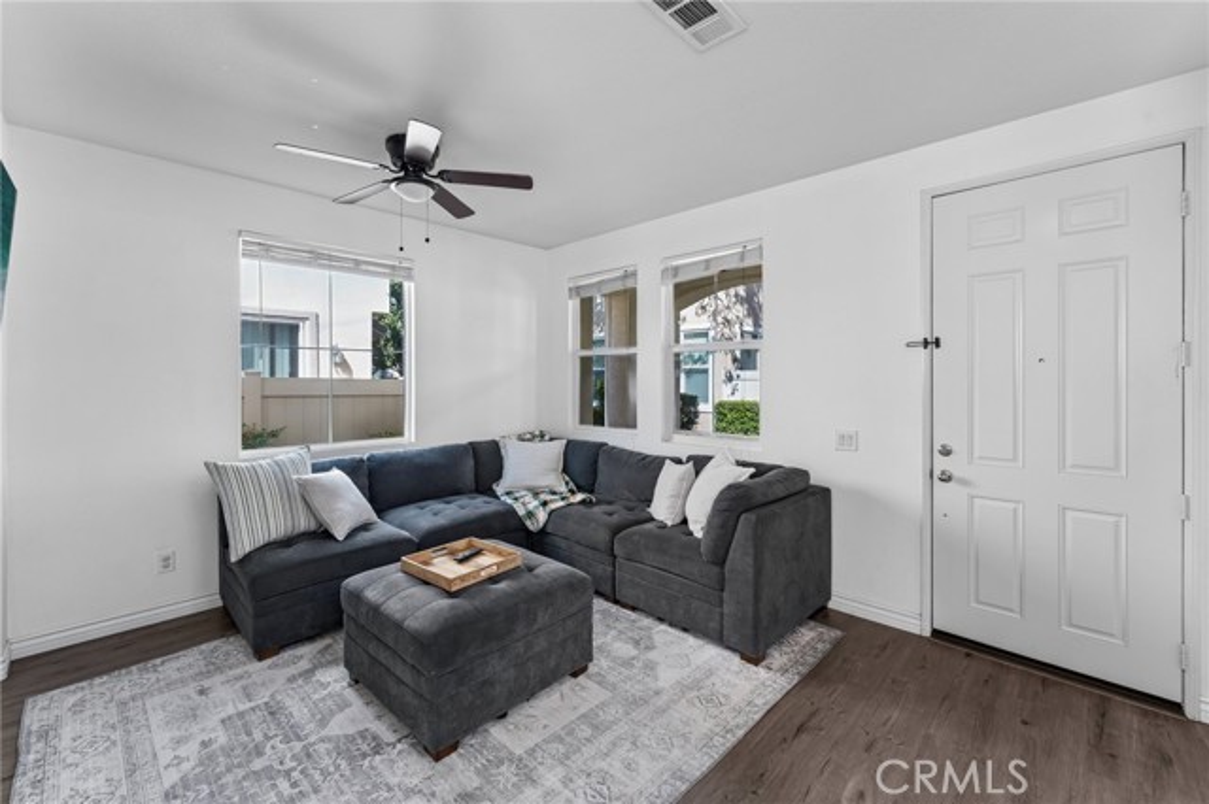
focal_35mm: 14
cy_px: 402
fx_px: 470
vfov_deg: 81.1
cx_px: 604
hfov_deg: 104.3
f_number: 8
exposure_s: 1/50
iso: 400
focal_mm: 14
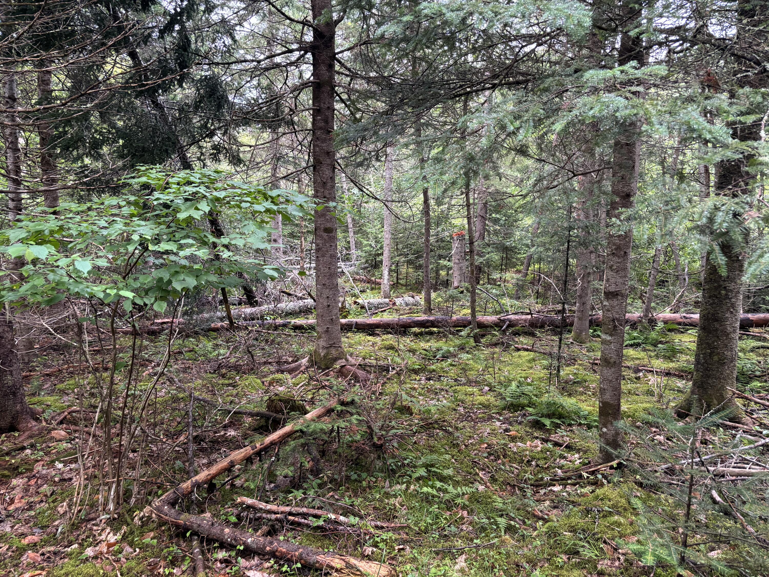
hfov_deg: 67.3
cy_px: 288
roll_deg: -1.1
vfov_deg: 53.1
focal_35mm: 26
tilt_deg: -8.4
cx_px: 384
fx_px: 578
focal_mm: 5.96
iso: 320
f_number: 1.6
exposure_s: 1/60
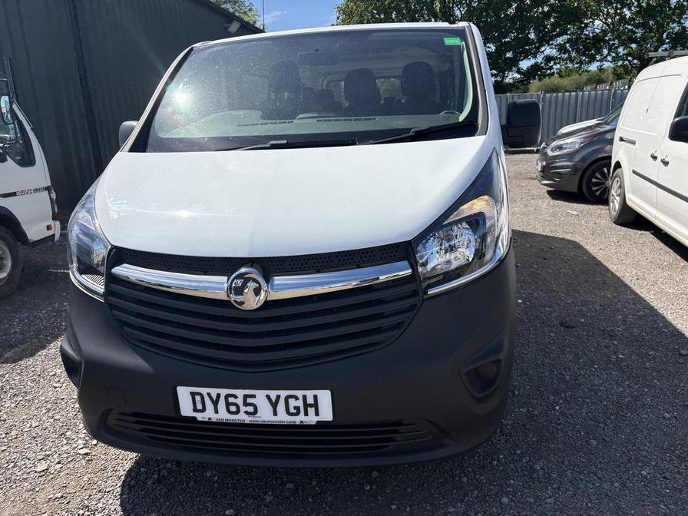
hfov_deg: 67.3
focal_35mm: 26
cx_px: 344
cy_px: 258
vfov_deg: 53.1
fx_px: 517
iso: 50
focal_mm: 5.96
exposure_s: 1/3623
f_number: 1.6
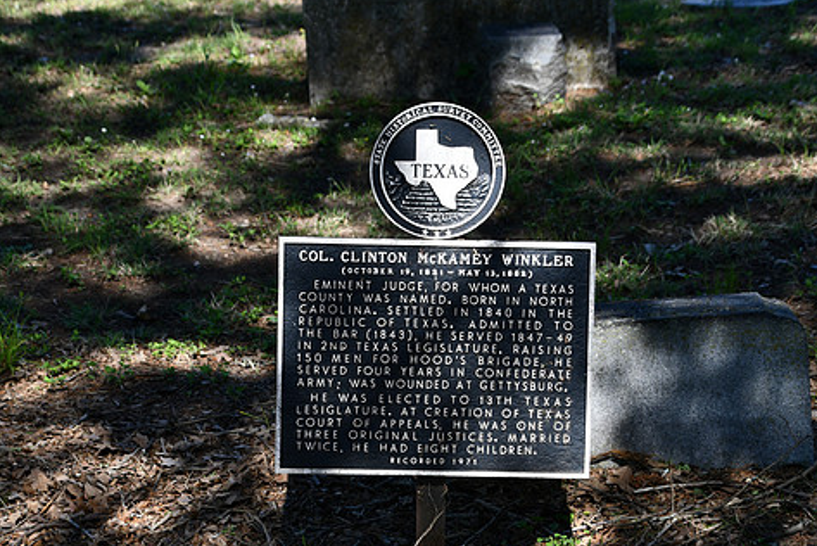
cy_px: 312
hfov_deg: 19.8
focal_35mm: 103
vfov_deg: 13.3
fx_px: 2339
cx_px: 430
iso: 180
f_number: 8
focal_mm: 56
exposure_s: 1/250
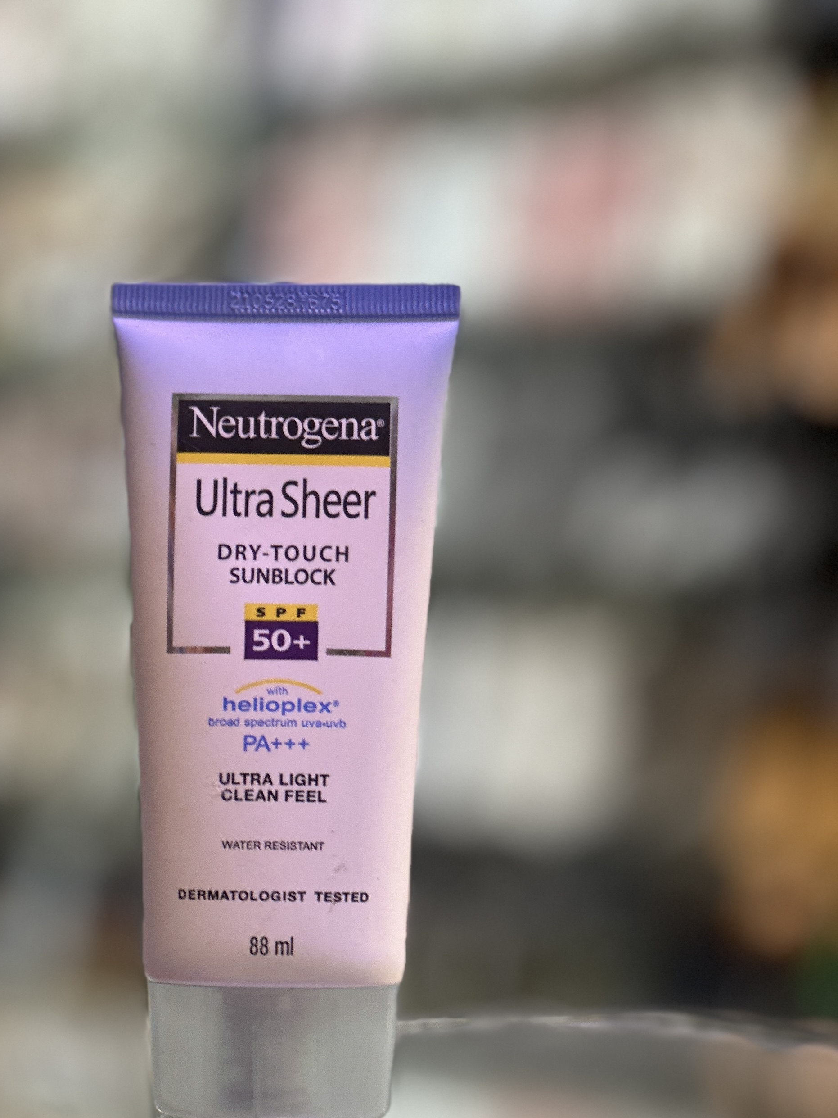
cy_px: 608
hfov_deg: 14.1
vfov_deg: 18.7
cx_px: 309
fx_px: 3389
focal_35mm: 105
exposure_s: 1/33
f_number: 2.8
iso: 125
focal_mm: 9
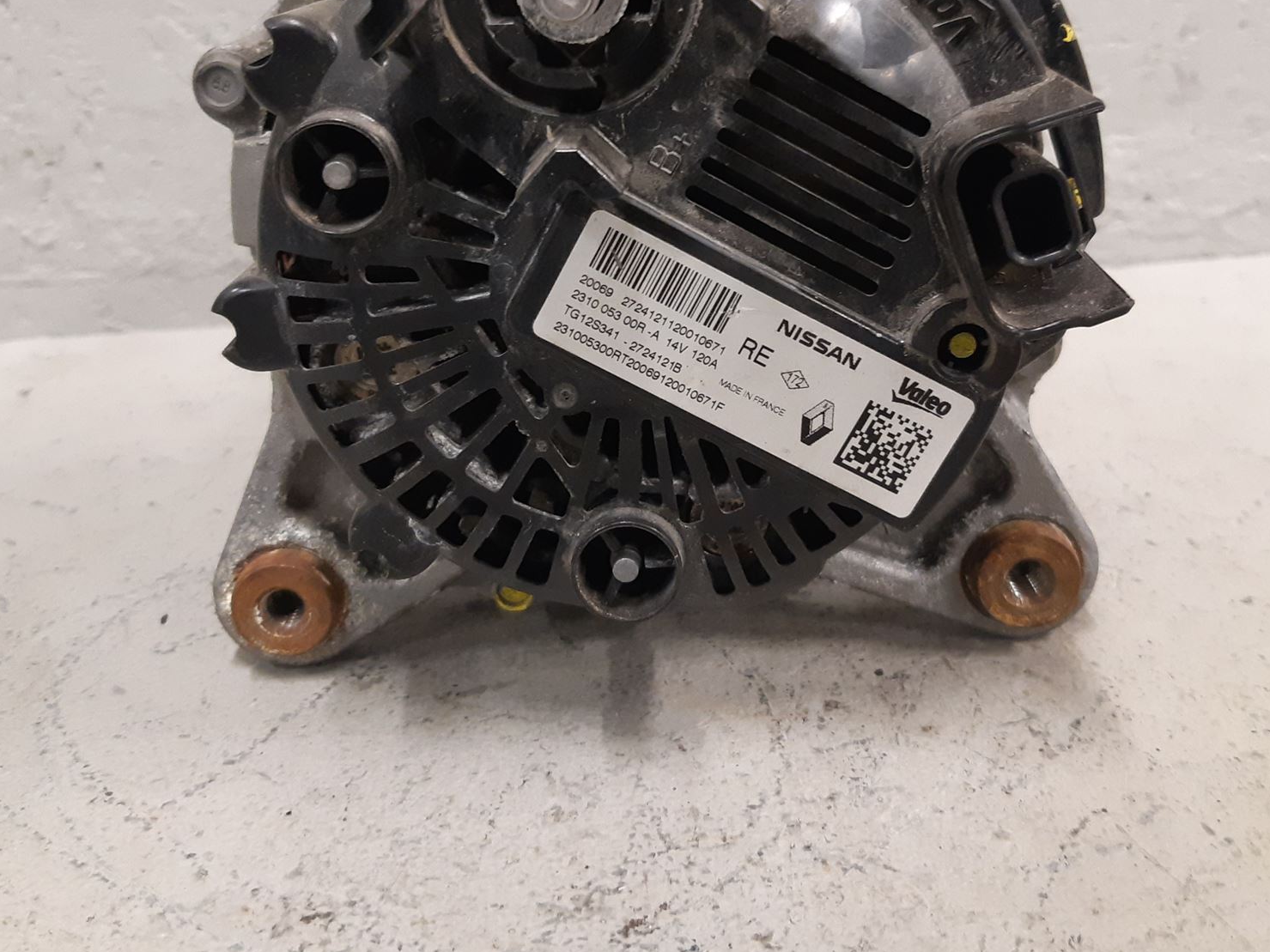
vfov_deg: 39.2
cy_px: 311
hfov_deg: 51.3
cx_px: 671
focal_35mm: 36
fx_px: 1321
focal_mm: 3.93
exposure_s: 1/50
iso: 250
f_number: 1.7
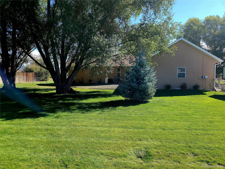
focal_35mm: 26
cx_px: 112
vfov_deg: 53.1
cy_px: 84
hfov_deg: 67.3
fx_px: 169
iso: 40
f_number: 1.8
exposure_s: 1/1000
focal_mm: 5.4
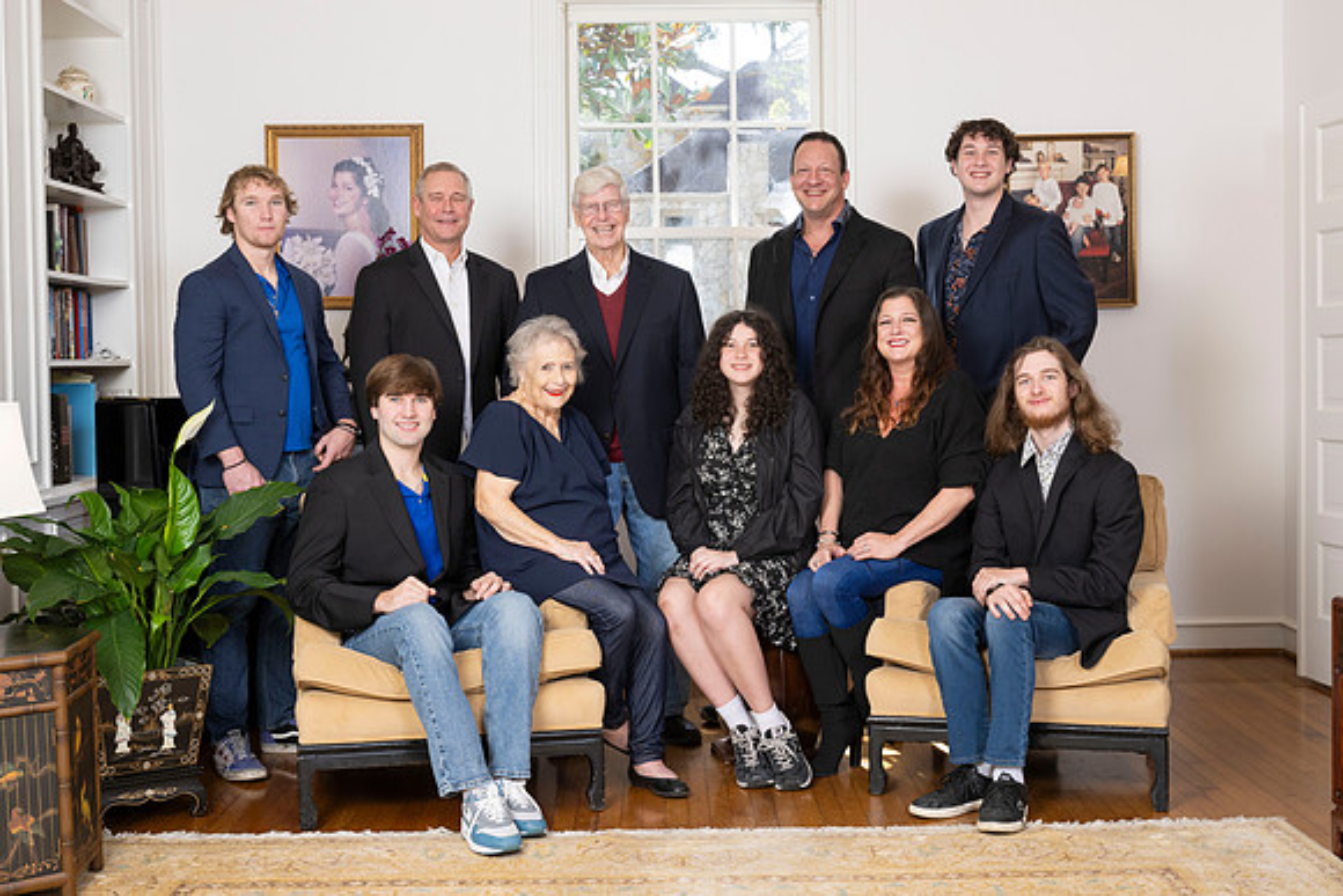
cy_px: 434
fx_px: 1714
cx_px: 701
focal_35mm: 46
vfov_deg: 29.3
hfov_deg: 42.8
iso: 320
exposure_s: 1/80
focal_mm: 42
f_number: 8
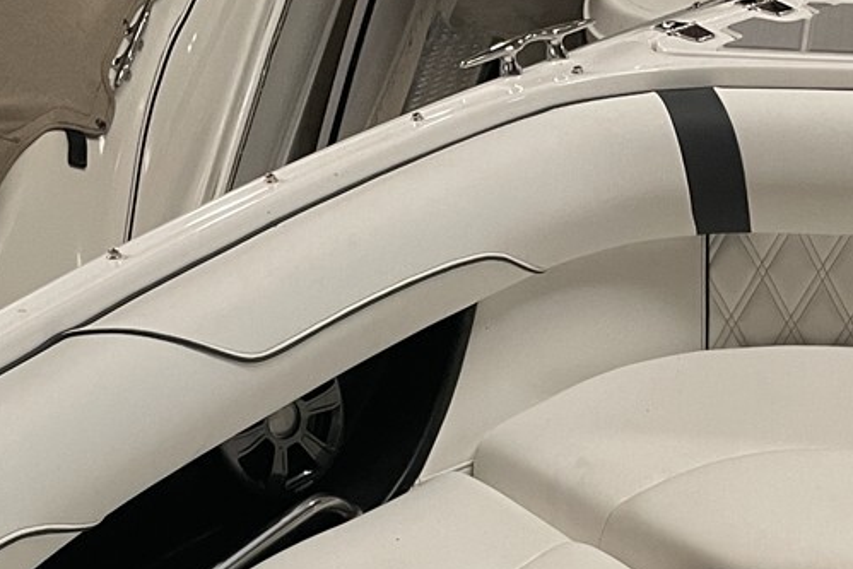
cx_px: 785
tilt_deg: -45.2
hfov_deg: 25.1
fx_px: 1849
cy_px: 844
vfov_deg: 16.1
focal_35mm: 78
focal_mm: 4.2
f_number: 1.6
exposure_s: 1/60
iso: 160
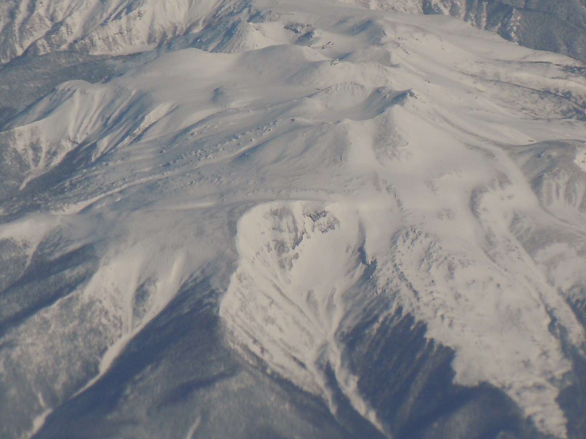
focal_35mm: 328
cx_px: 367
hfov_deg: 6.0
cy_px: 146
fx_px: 5553
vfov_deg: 4.5
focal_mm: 36
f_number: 9.4
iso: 100
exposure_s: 1/400
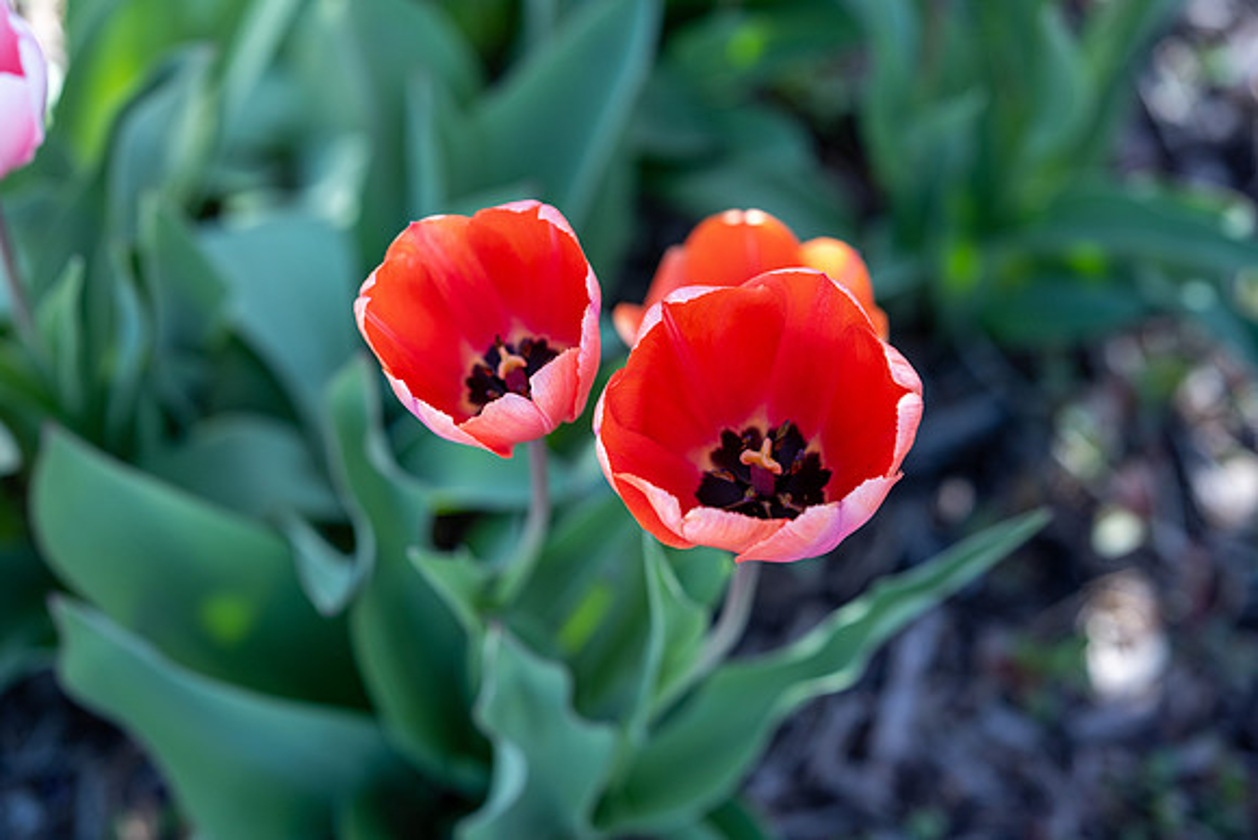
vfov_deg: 16.1
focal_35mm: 85
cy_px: 420
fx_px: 2971
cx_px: 629
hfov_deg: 23.9
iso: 160
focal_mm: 85
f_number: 3.2
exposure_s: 1/800
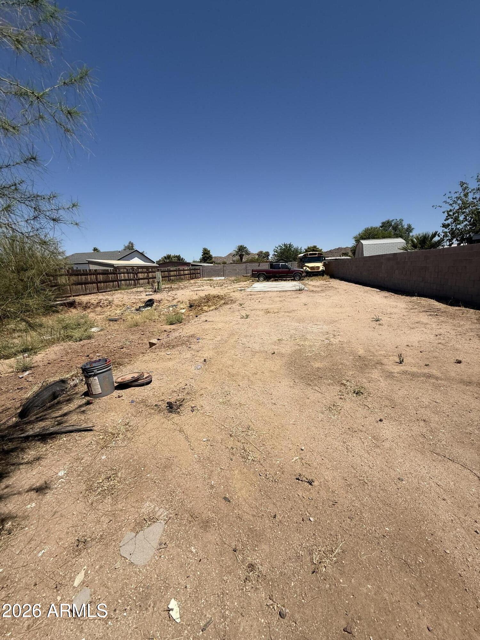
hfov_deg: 85.7
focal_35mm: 14
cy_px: 320
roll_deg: +2.0
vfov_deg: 102.1
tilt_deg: -11.3
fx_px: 259
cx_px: 240
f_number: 2.2
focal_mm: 2.22
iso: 50
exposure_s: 1/4149
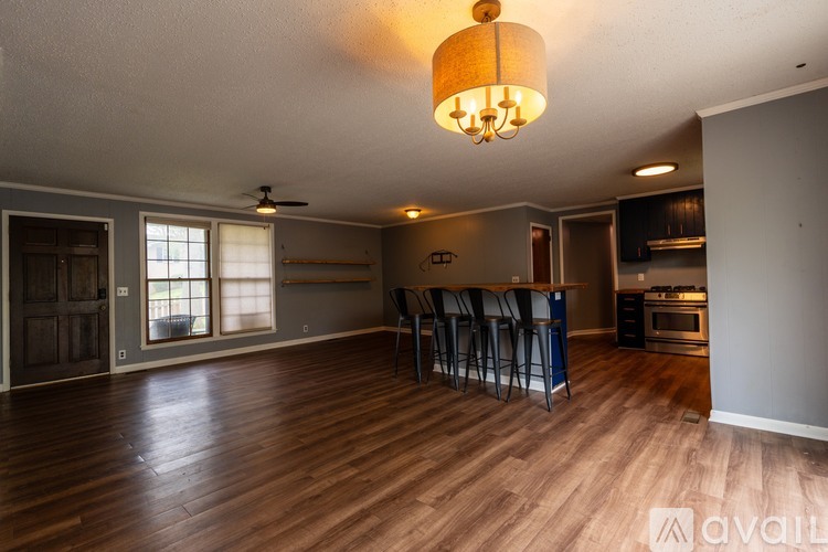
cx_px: 414
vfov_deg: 72.1
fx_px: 379
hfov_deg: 95.0
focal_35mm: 16
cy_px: 276
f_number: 4
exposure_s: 1/50
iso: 100
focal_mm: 11
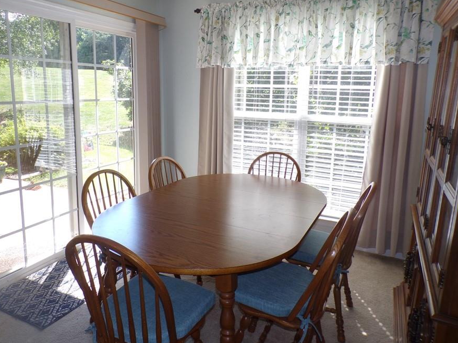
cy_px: 145
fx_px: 370
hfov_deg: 63.4
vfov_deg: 49.5
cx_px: 210
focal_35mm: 28
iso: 80
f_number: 4.3
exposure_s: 1/70
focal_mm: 4.3
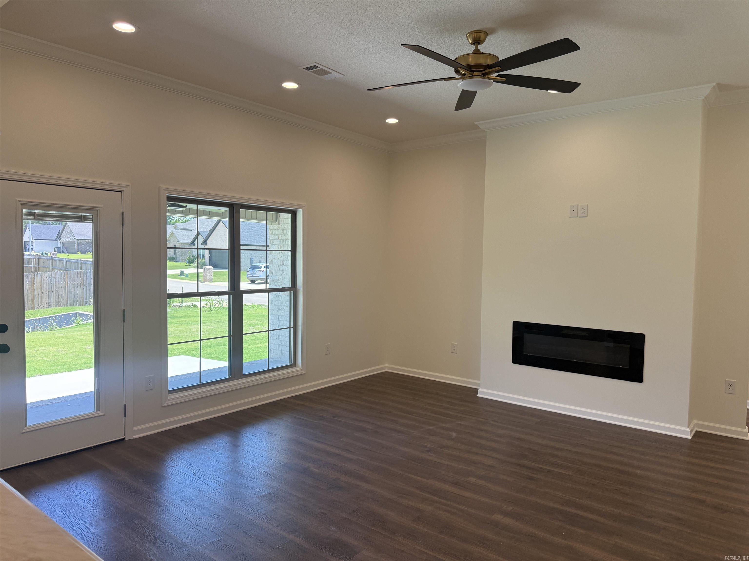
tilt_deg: -1.9
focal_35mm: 24
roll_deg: -1.7
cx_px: 374
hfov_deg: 71.6
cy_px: 280
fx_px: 519
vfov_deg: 56.8
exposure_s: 1/279
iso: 100
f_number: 1.78
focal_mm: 6.76
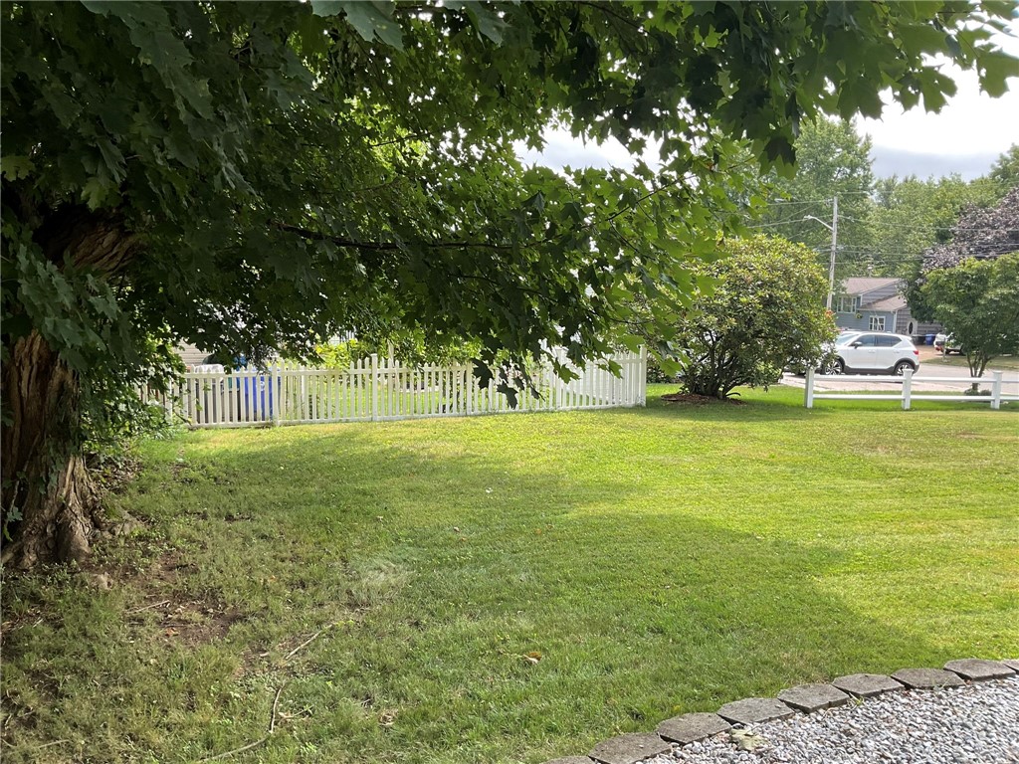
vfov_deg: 48.2
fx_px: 854
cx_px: 510
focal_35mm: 29
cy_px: 382
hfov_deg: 61.7
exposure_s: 1/279
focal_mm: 3
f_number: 1.8
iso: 16
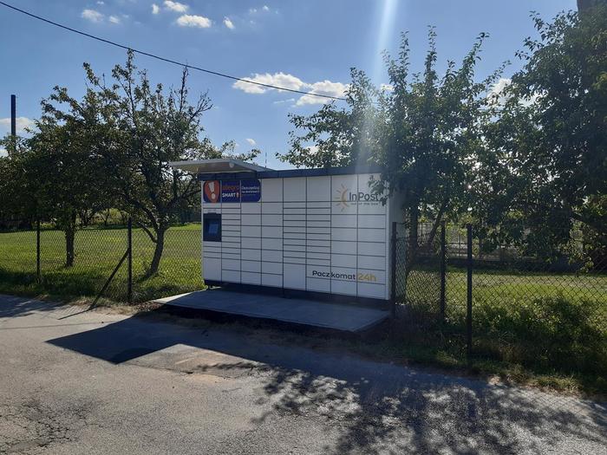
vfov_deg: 53.1
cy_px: 228
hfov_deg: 67.3
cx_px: 304
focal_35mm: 26
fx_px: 456
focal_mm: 3.92
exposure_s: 1/2058
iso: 40
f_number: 1.7
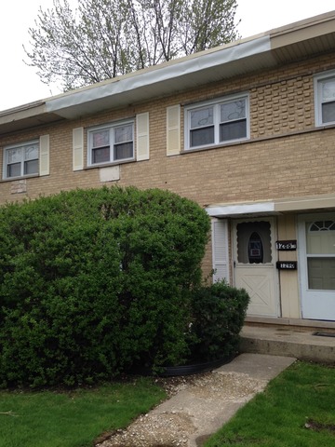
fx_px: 426
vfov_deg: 55.4
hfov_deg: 42.9
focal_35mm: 33
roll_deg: +0.6
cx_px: 168
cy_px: 224
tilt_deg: +4.8
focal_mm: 4.12
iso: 50
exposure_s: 1/60
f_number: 2.4
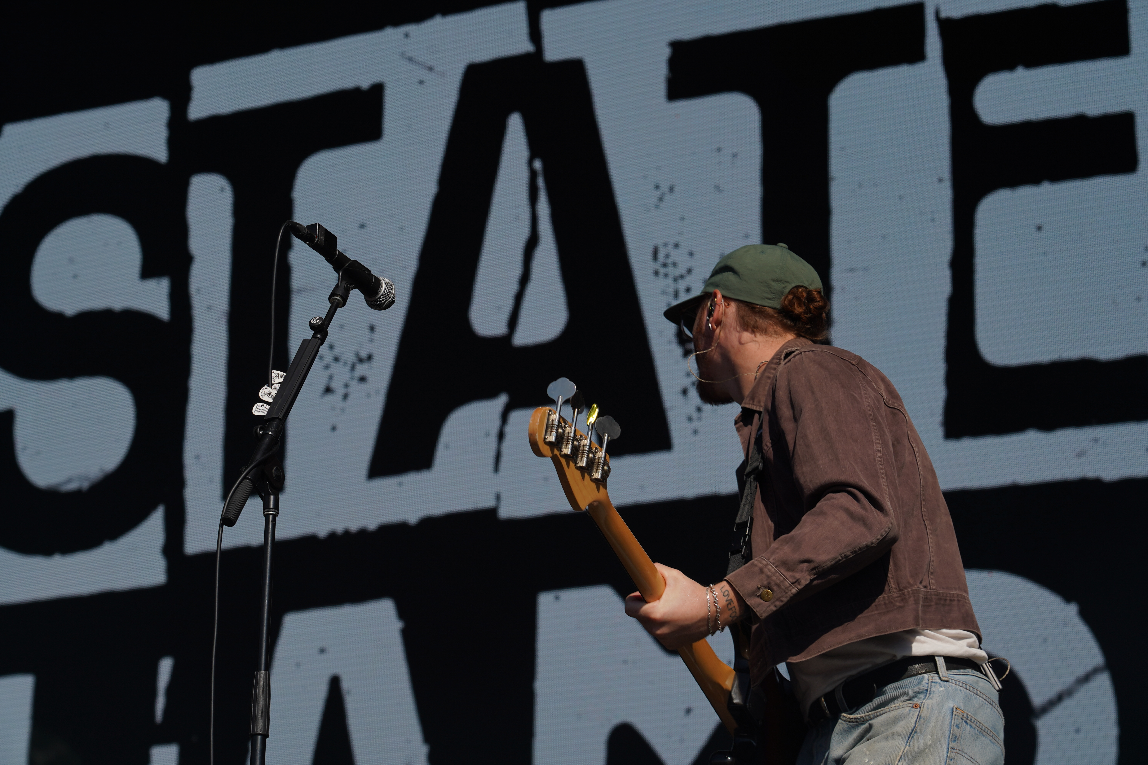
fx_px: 3348
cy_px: 382
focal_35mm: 105
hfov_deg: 19.5
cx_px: 574
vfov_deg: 13.0
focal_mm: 105
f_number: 8
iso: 100
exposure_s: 1/800
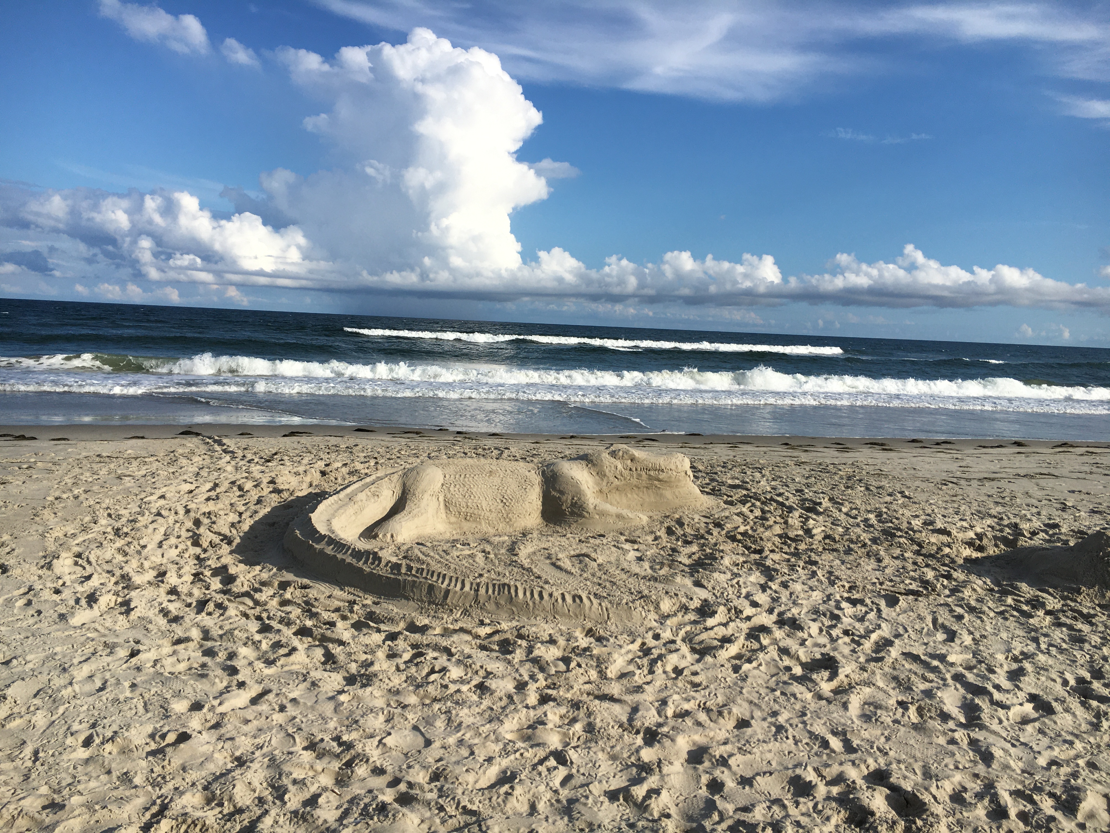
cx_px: 555
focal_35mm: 29
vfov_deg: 48.2
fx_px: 930
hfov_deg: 61.7
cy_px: 416
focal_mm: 4.15
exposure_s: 1/2564
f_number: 2.2
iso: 25
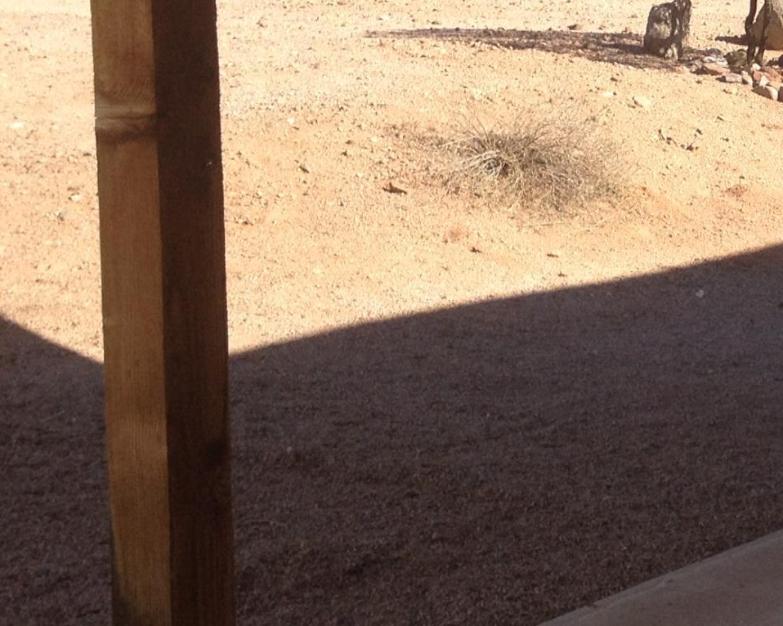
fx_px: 2479
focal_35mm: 107
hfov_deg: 17.2
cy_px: 159
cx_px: 922
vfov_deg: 14.3
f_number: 2.4
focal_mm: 4.28
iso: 50
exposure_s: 1/986
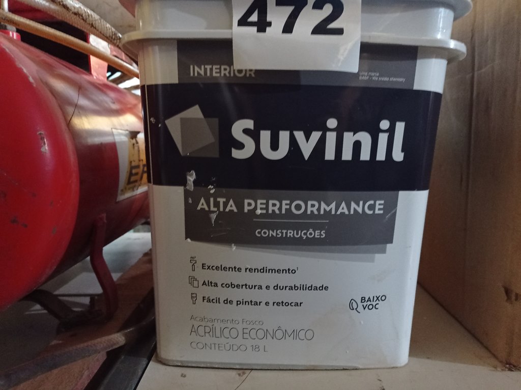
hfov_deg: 63.5
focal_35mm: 28
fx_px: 421
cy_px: 195
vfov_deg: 49.7
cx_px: 260
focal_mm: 4.7
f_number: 1.79
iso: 825
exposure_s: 1/17.1
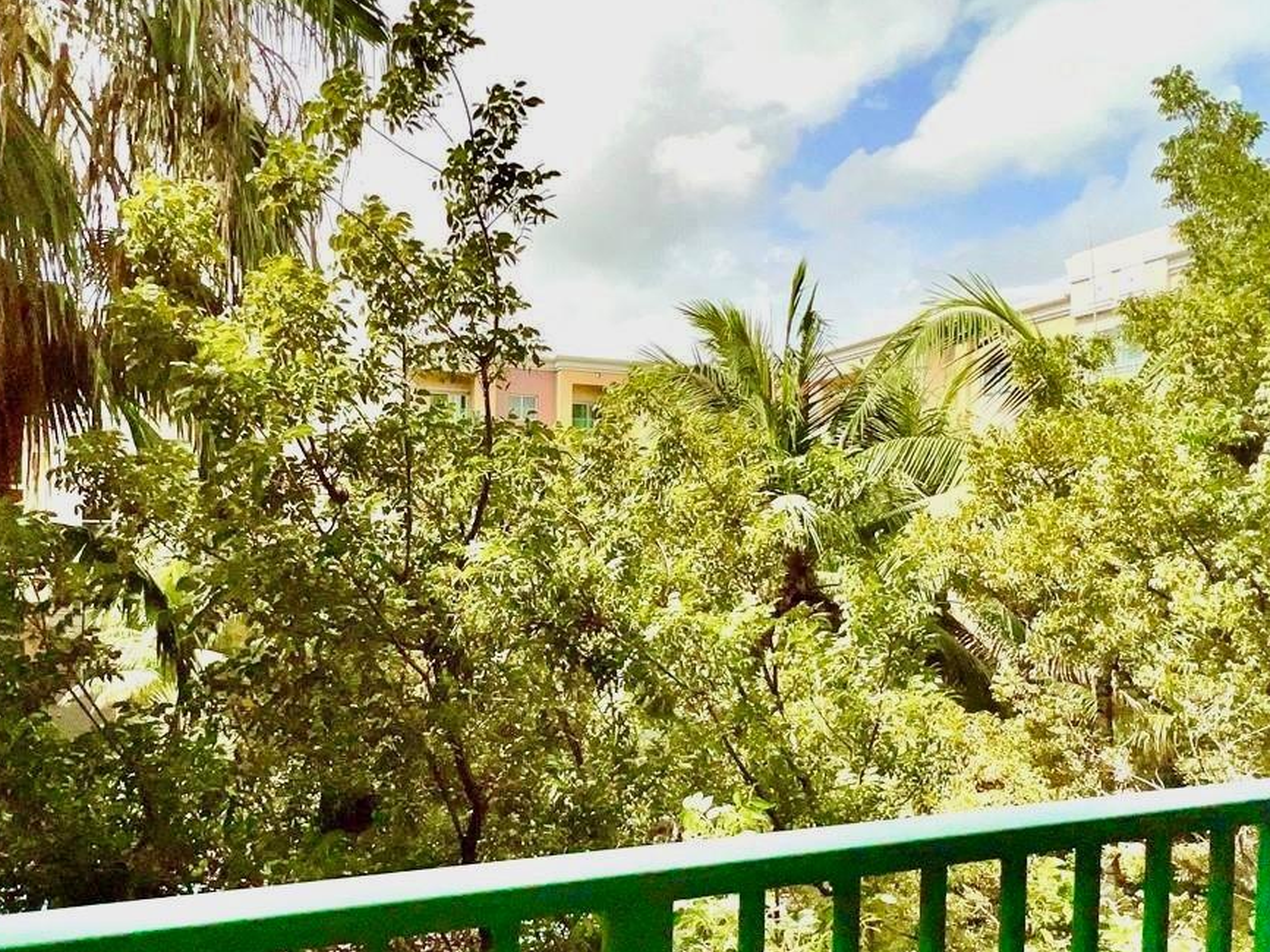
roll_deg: -1.2
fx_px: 880
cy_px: 567
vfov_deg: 56.4
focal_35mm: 24
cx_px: 545
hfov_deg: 71.2
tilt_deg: -2.5
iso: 25
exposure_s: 1/5525
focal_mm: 1.57
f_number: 1.8
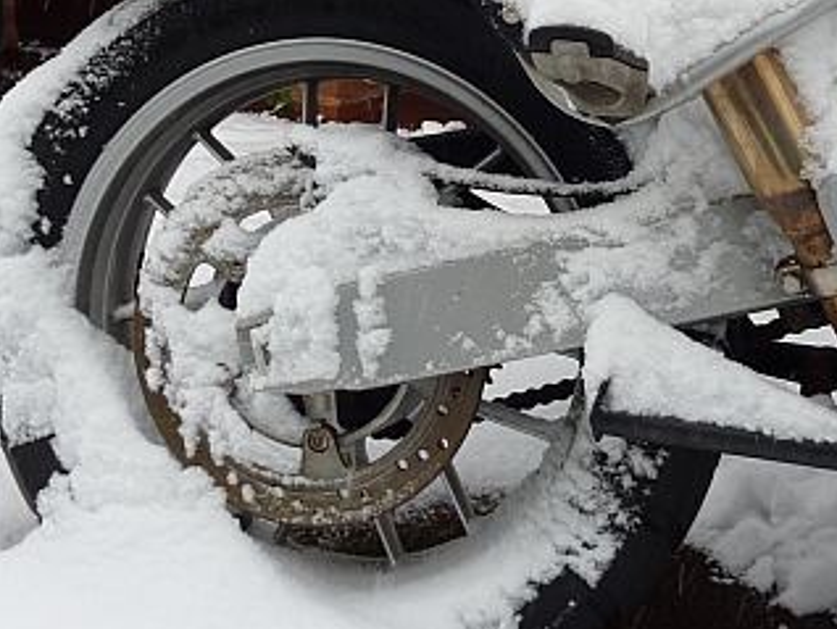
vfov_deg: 26.3
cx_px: 455
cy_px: 159
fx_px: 1331
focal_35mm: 55
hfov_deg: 34.9
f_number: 3.3
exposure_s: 1/60
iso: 80
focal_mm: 4.1
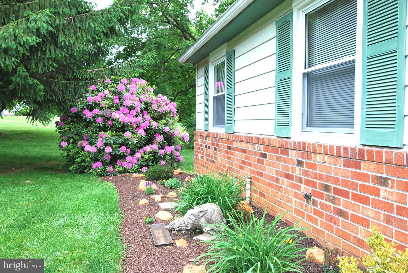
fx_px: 306
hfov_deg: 67.3
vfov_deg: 48.1
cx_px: 204
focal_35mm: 27
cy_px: 136
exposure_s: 1/125
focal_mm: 18
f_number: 5.6
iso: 100
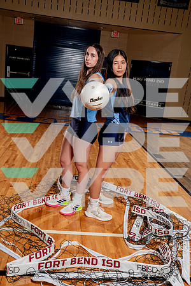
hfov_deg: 36.9
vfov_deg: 53.1
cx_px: 96
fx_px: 286
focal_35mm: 36
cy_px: 143
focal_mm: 36
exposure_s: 1/250
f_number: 5.6
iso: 200
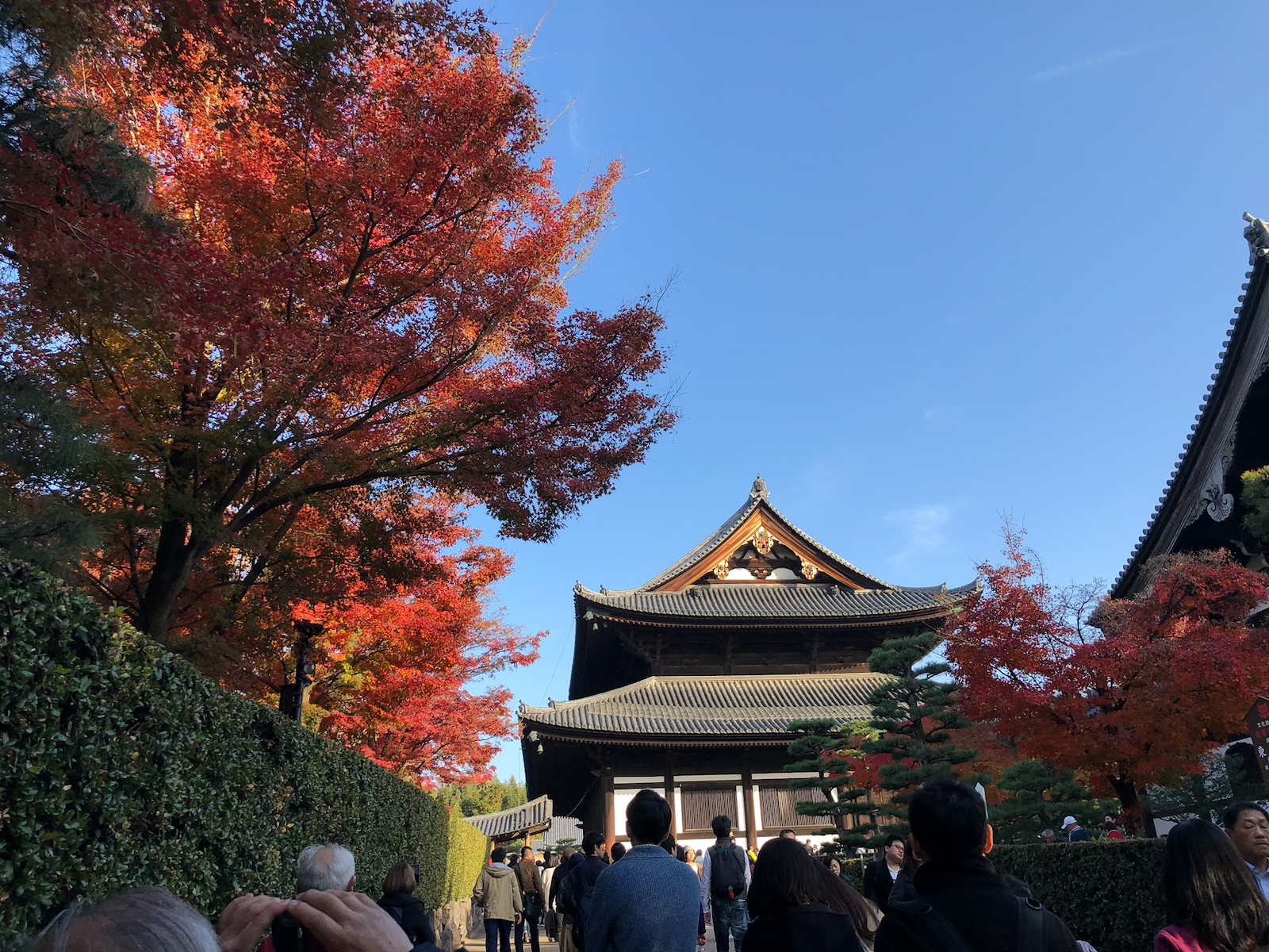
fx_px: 1026
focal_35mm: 28
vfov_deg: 49.7
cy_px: 476
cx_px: 634
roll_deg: +1.1
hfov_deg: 63.4
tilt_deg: +23.5
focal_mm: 4
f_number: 1.8
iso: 20
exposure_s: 1/738
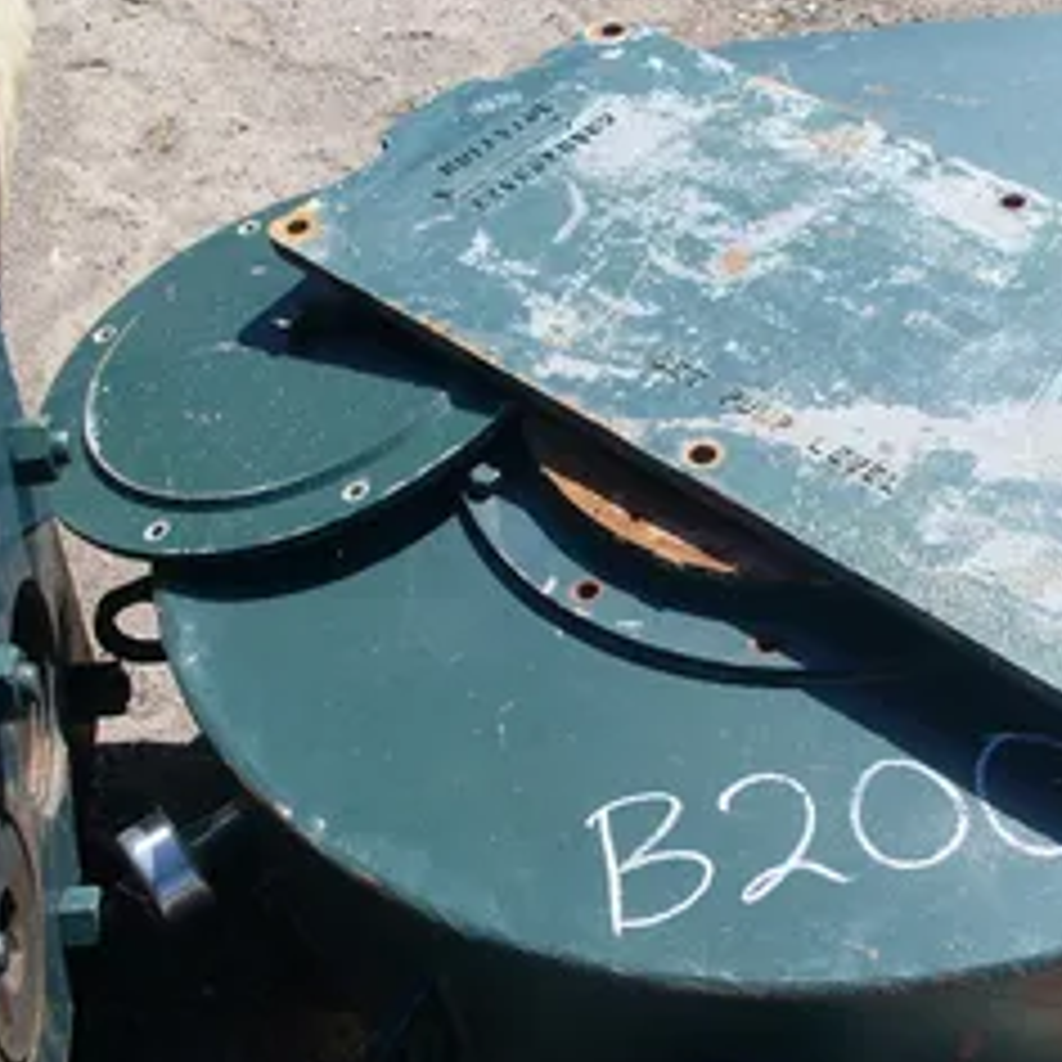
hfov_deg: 29.6
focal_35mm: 57
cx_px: 792
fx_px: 1978
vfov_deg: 30.0
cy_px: 572
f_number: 7.7
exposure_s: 1/250
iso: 80
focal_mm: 6.3
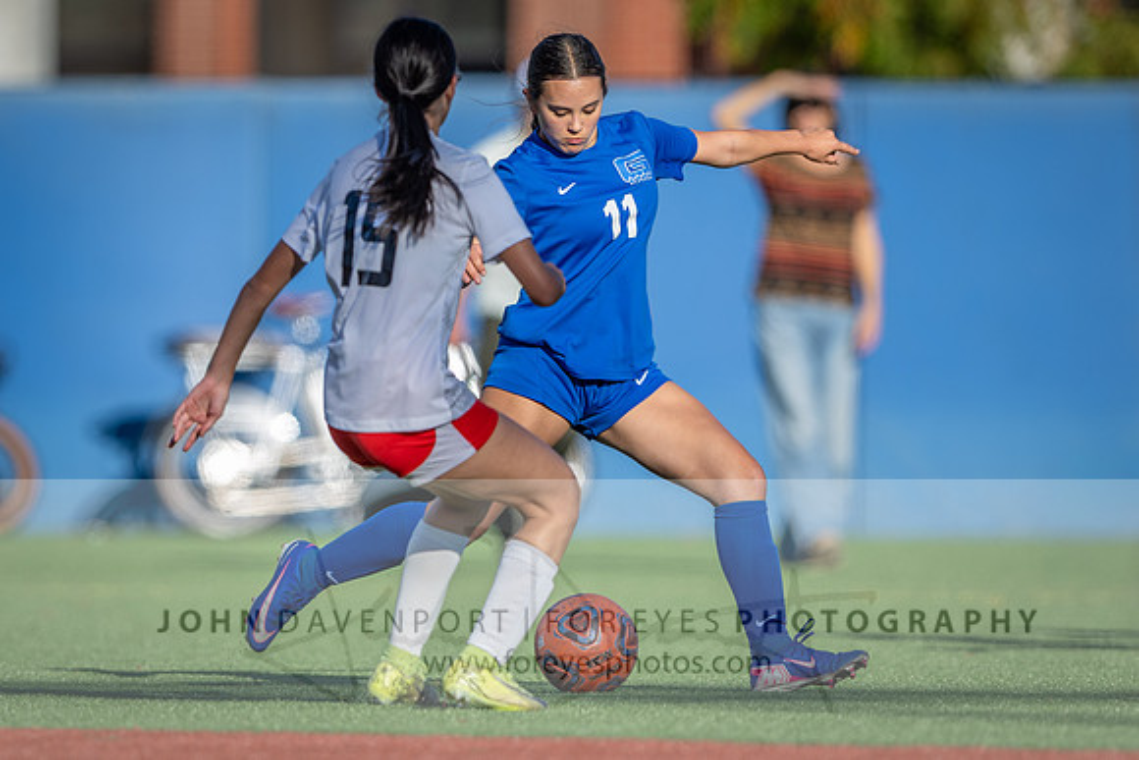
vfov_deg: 1.8
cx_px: 425
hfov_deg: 2.7
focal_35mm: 764
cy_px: 349
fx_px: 24187
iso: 64
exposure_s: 1/1000
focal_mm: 400
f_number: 3.2
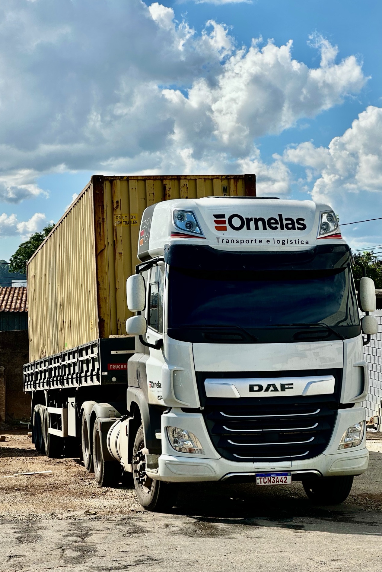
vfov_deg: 25.1
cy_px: 288
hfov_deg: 16.9
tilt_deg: +2.0
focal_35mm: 81
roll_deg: -0.6
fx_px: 1289
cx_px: 207
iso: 32
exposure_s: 1/1033
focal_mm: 9
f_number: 2.8
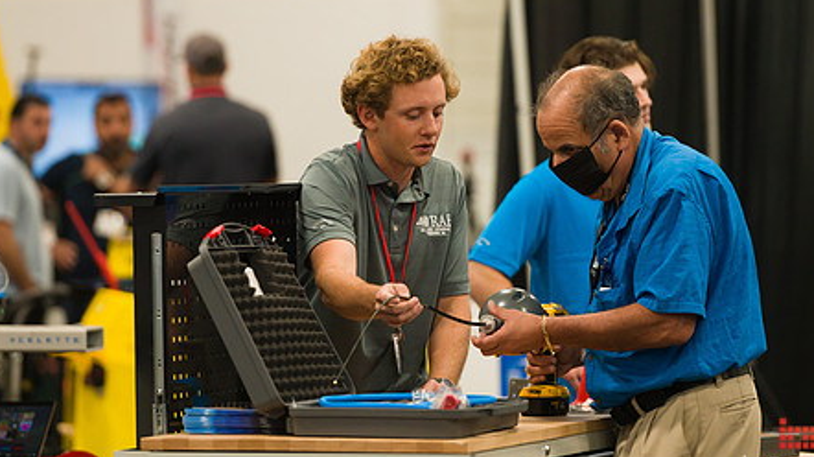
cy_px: 158
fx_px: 5932
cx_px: 376
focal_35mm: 275
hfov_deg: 7.8
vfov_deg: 4.4
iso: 1600
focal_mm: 200
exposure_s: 1/250
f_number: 3.2
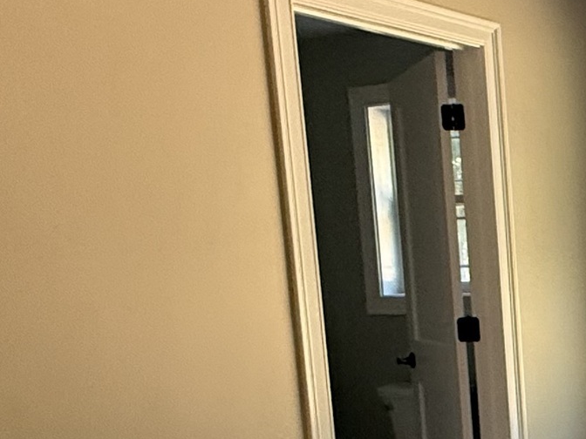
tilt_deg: -9.7
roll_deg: +1.1
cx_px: 802
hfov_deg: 25.2
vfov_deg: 22.1
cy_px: 434
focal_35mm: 64
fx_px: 1083
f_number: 2.2
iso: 400
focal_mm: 2.22
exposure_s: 1/85
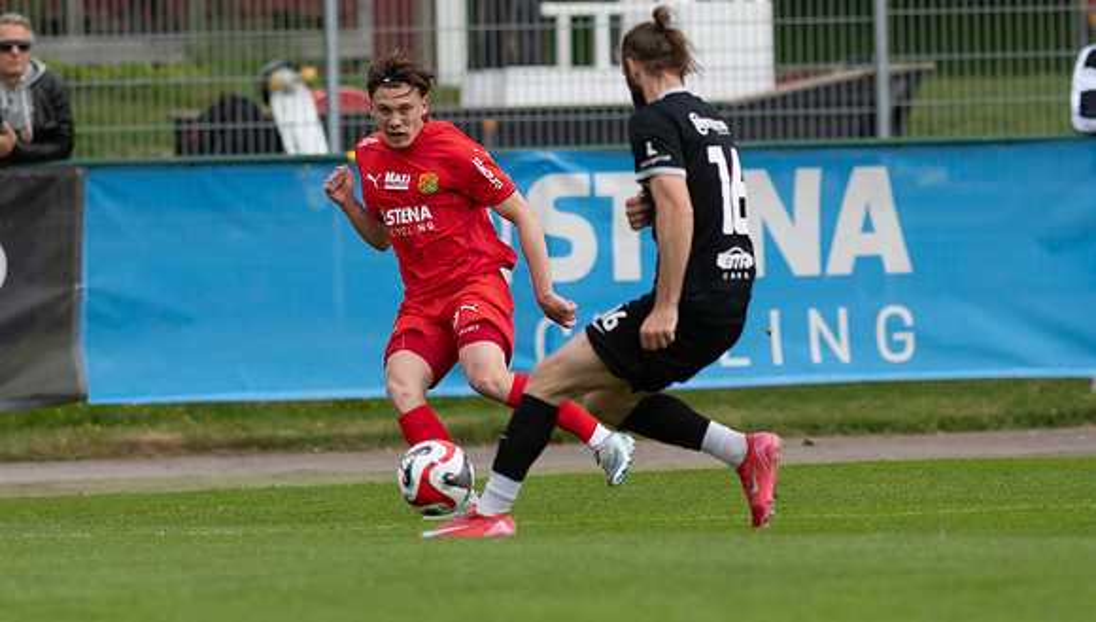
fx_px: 17938
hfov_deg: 3.5
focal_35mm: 616
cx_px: 499
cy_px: 255
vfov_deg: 2.0
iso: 140
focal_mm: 300
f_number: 3.2
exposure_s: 1/2500
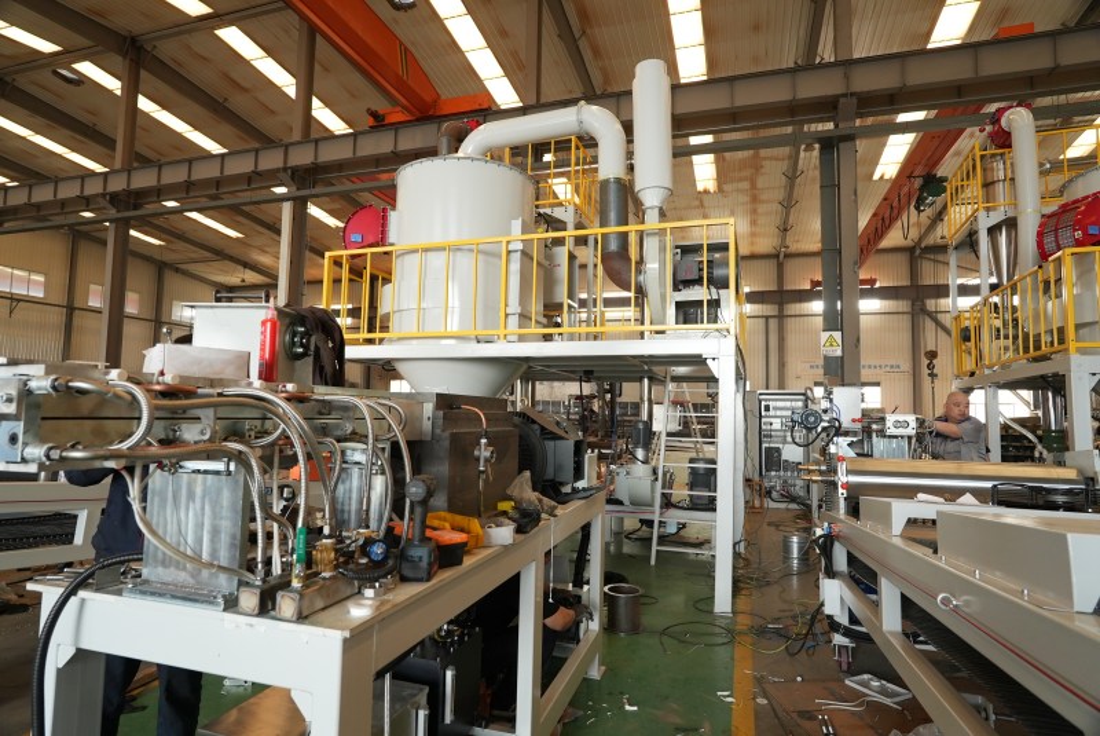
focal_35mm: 20
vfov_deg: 62.0
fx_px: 612
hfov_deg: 83.9
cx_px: 550
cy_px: 368
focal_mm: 20
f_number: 5.6
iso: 2000
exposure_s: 1/160
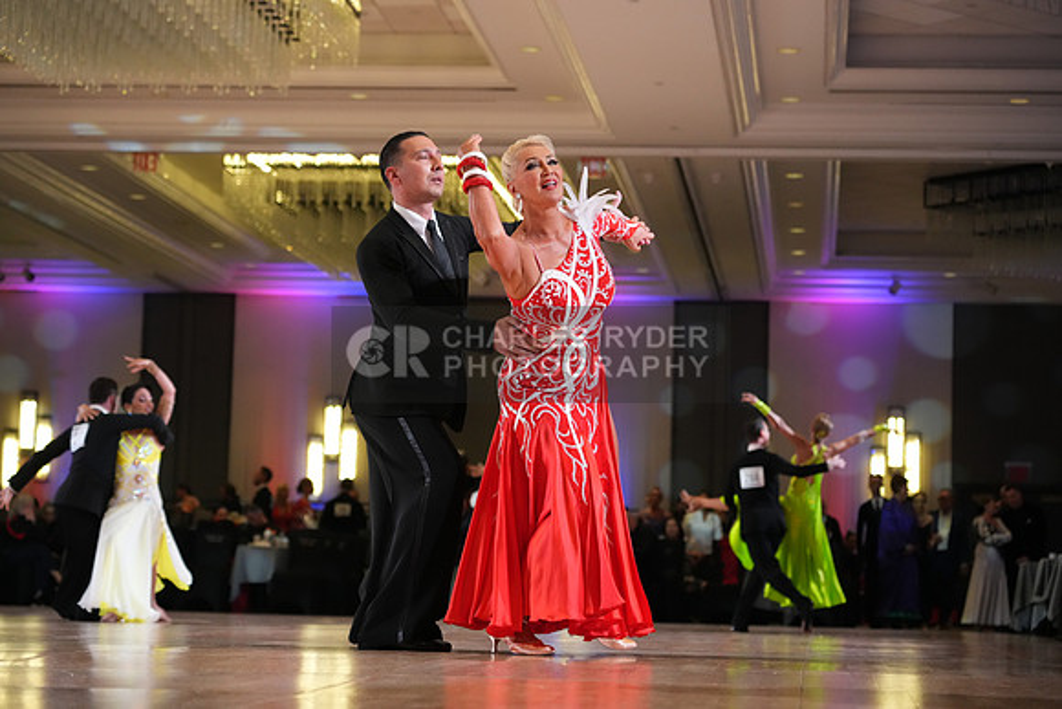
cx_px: 531
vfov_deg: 15.7
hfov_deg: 23.4
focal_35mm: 87
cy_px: 354
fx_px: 2567
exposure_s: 1/500
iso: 4000
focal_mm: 87
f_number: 4
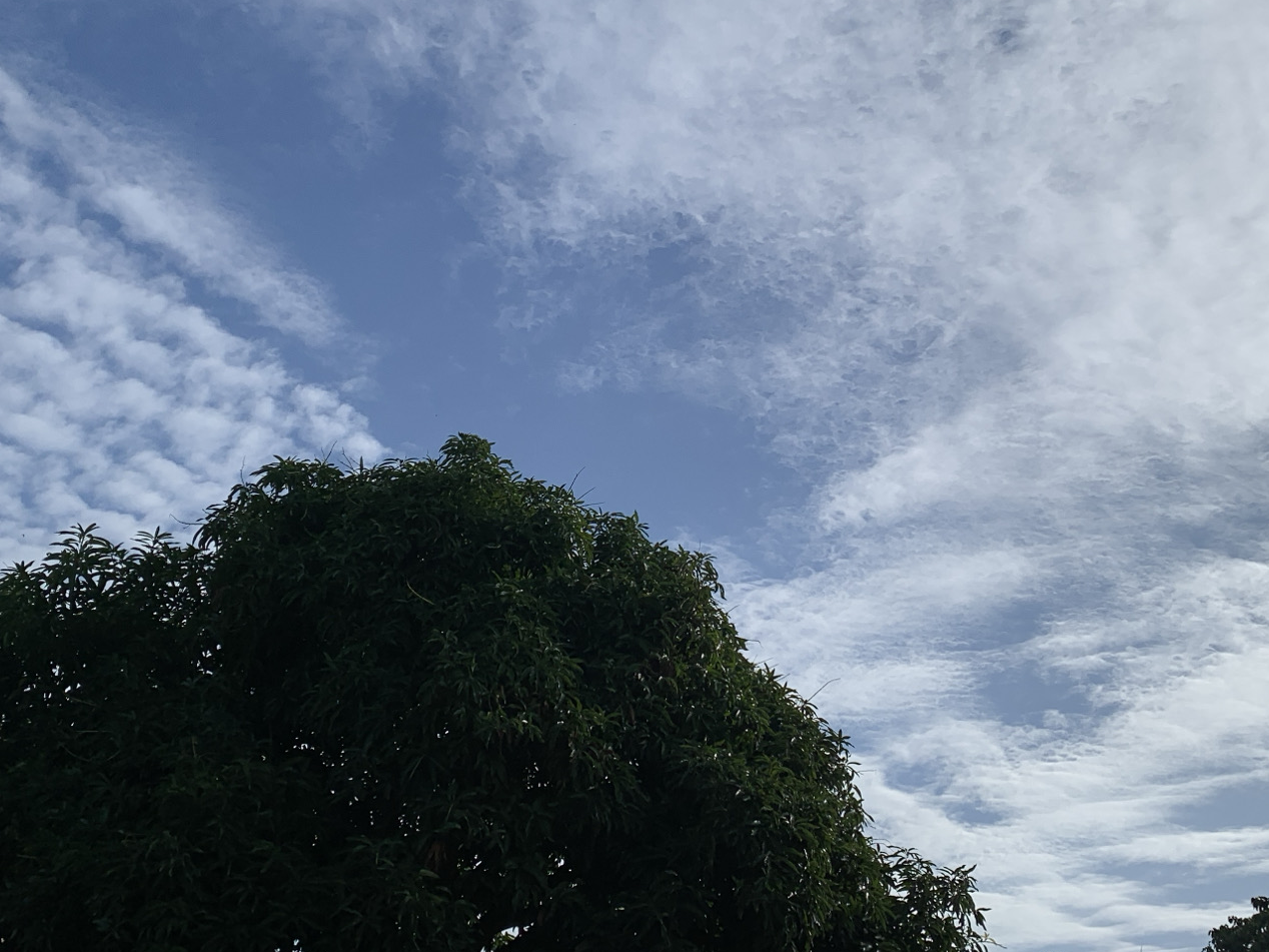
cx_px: 689
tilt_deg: +29.5
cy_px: 363
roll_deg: -2.7
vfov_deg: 35.0
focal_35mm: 41
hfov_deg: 45.7
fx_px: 1503
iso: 25
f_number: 1.8
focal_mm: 4.25
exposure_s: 1/6897
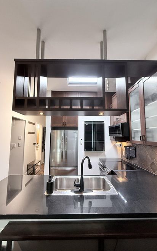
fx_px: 103
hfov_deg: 74.7
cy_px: 126
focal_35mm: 15
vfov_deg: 101.5
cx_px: 77
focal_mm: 2.22
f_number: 2.2
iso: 320
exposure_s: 1/60
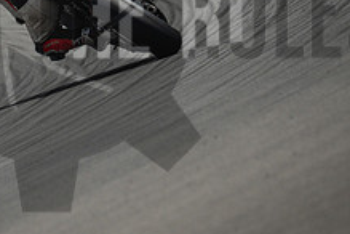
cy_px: 17
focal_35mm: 1195
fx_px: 11617
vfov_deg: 1.2
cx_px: 46
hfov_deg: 1.7
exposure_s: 1/3200
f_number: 5.2
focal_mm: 301.1
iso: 400
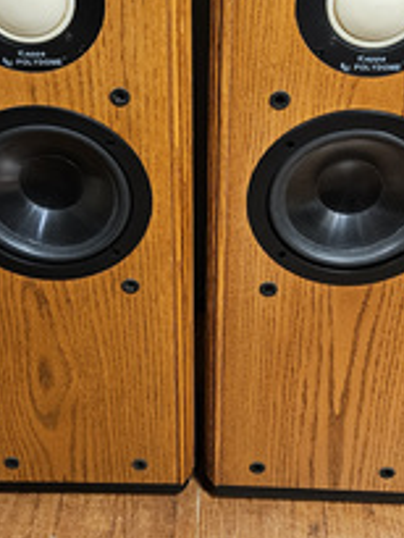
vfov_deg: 33.9
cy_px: 157
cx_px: 195
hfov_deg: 26.1
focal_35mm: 56
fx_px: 871
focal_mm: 5.4
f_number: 1.8
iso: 640
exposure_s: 1/50
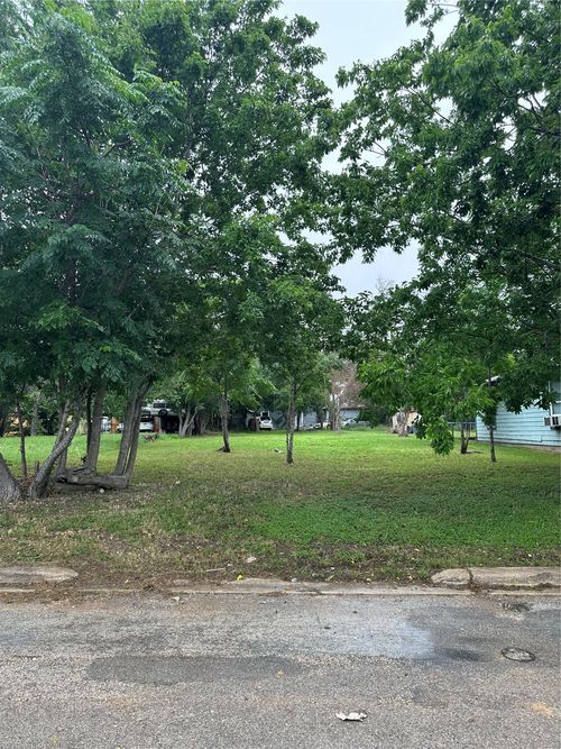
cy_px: 374
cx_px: 280
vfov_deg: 71.6
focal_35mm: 24
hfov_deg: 56.8
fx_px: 519
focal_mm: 6.86
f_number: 1.78
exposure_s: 1/230
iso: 80
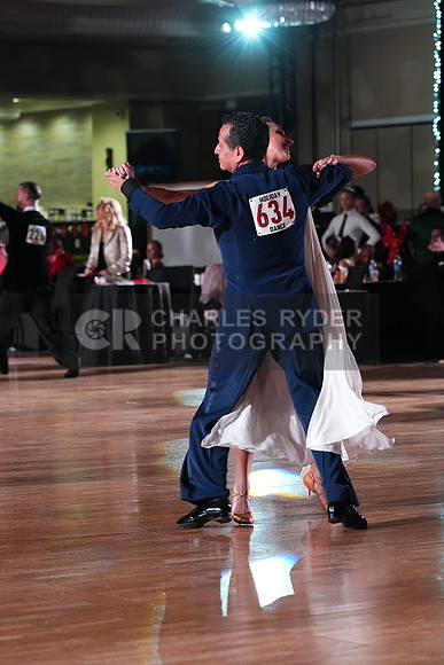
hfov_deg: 10.3
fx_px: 2459
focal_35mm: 133
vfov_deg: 15.4
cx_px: 222
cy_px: 332
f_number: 5
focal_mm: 133
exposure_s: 1/400
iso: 8000
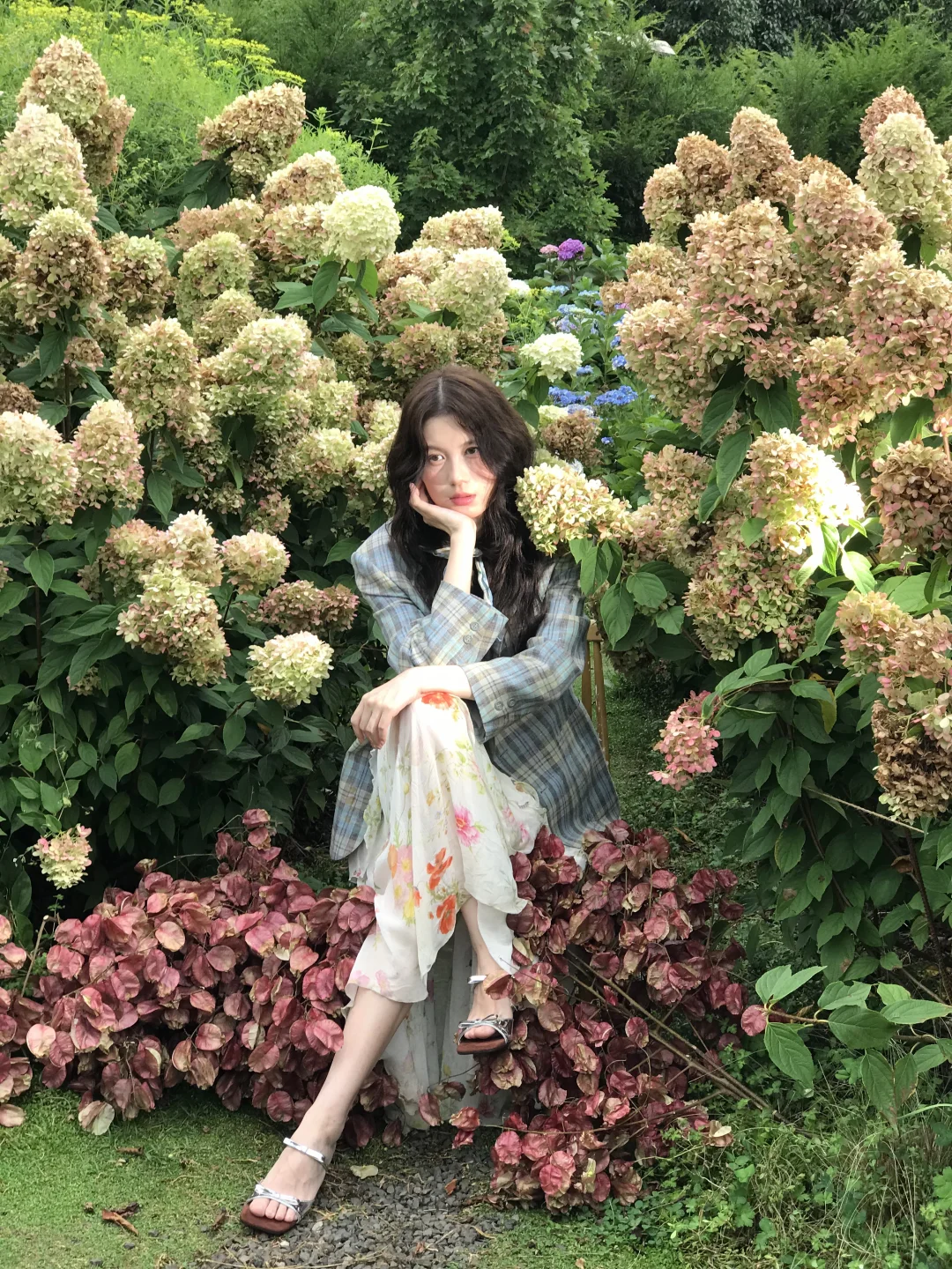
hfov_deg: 25.7
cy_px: 634
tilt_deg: -8.8
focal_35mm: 57
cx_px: 476
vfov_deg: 33.8
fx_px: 2090
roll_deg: -0.4
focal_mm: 6.6
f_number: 2.8
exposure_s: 1/103
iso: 20
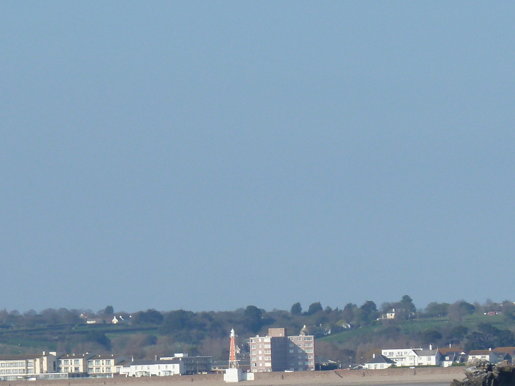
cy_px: 342
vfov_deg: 3.4
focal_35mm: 432
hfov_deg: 4.6
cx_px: 151
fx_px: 6425
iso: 100
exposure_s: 1/640
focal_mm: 34.4
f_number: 5
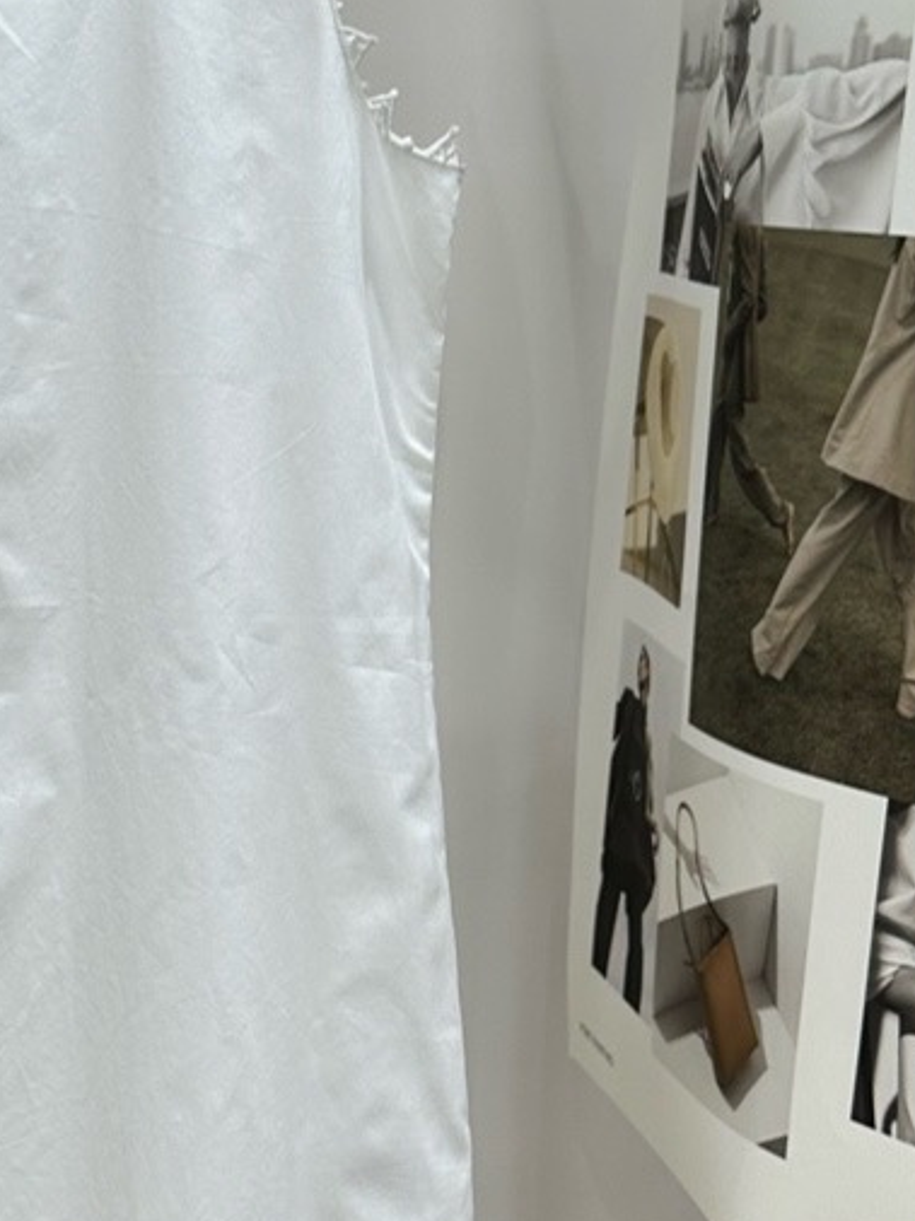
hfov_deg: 17.6
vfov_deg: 24.1
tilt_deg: -10.6
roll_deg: -0.3
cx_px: -92
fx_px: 2857
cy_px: 609
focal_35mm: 81
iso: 80
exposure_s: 1/242
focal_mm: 6.86
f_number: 1.78
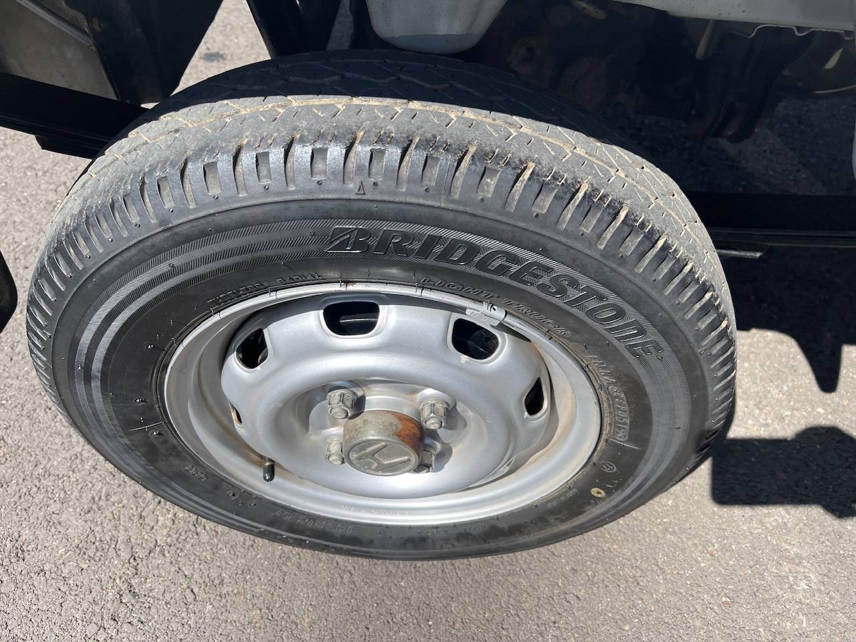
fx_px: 618
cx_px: 428
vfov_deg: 54.9
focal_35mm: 25
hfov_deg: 69.4
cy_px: 321
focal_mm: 5.1
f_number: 1.6
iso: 32
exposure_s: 1/1689
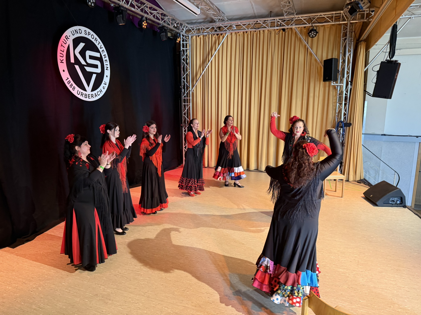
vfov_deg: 56.8
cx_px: 210
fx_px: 292
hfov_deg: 71.6
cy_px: 158
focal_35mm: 24
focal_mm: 6.76
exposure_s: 1/50
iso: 250
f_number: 1.78
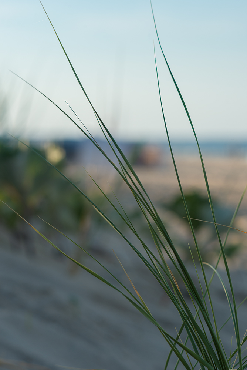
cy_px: 185
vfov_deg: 15.2
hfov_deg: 10.2
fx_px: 1387
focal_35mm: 135
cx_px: 124
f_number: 8
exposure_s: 1/250
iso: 100
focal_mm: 135
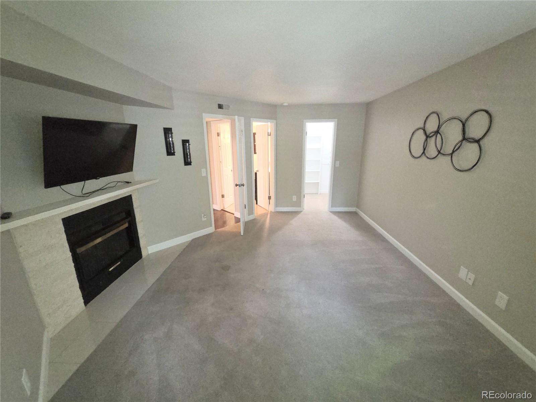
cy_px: 201
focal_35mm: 13
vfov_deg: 89.9
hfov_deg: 106.2
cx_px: 268
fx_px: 201
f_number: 2.2
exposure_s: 1/40
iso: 320
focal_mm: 2.2
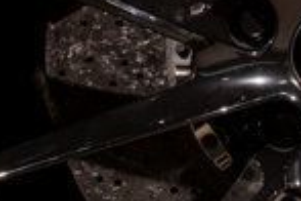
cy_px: 65
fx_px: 3553
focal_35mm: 425
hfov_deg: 4.8
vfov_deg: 3.2
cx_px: 330
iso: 320
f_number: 11
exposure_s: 1/50
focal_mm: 61
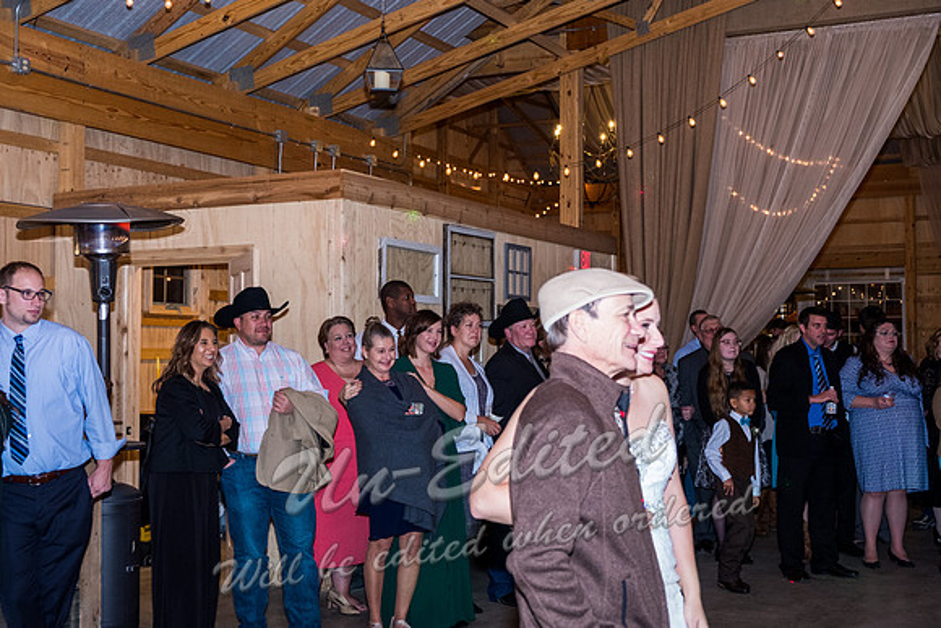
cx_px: 470
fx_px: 1176
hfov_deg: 43.6
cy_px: 314
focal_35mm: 45
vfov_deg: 29.9
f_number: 3.6
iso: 1600
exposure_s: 1/200
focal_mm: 30.2
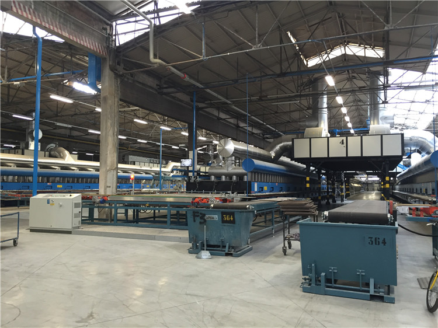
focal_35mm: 29
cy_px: 164
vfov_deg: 48.2
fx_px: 367
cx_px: 219
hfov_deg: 61.7
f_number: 2.2
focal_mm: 4.15
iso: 100
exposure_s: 1/33
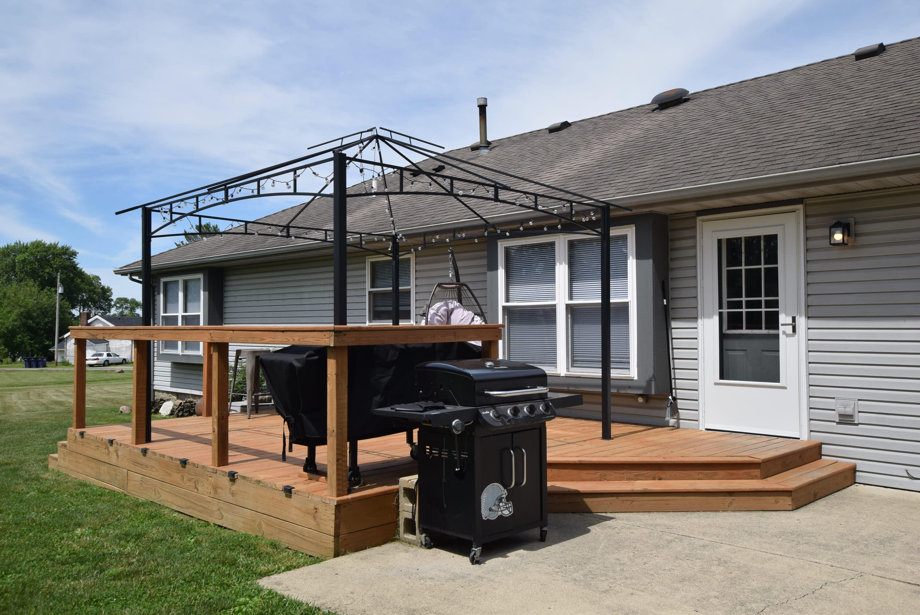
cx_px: 460
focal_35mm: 30
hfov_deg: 61.9
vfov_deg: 43.7
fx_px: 767
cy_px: 308
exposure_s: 1/400
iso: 200
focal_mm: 20
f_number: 10
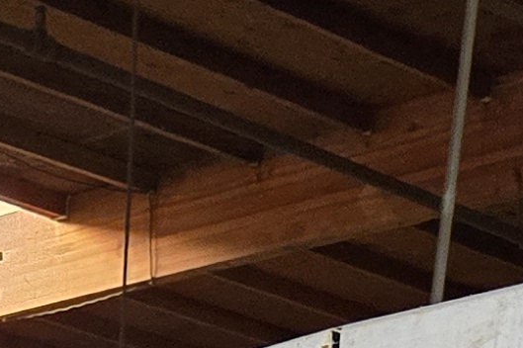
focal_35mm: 181
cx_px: 403
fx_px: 2628
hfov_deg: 11.3
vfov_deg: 6.3
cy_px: 1341
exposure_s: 1/120
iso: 800
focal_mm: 5.4
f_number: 1.8
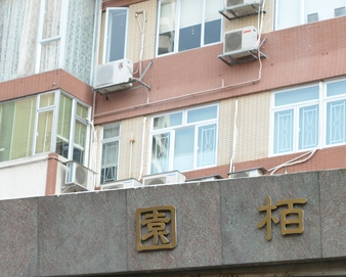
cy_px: 257
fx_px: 1220
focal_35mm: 119
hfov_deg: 16.1
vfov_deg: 12.9
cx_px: 261
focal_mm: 28
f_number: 5.6
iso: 200
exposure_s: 1/125
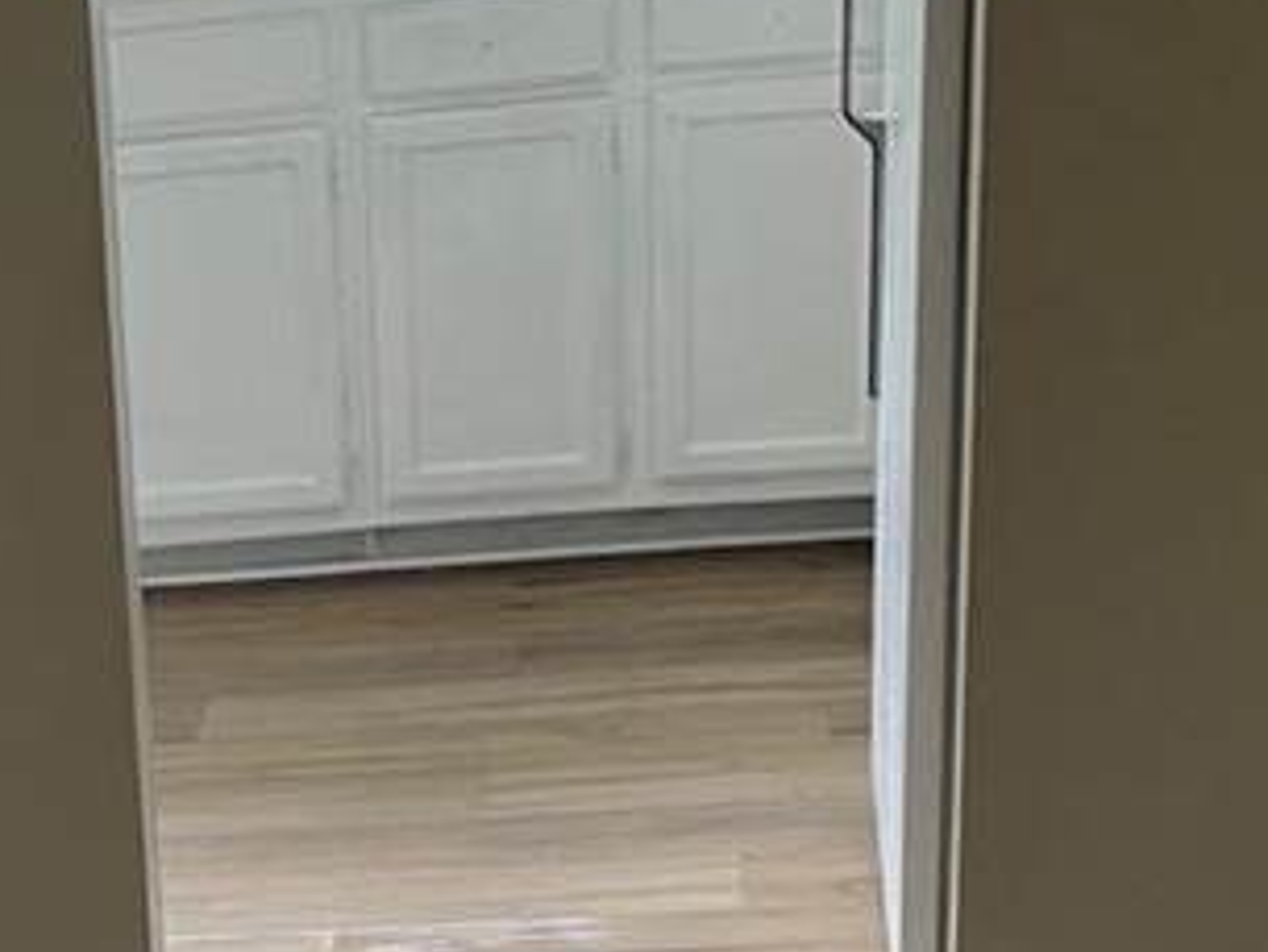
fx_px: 3994
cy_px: 1272
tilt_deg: -23.7
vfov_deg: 13.1
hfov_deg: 16.9
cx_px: -432
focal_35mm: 109
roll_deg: +9.2
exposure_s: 1/65
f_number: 1.6
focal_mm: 4.2
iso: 125
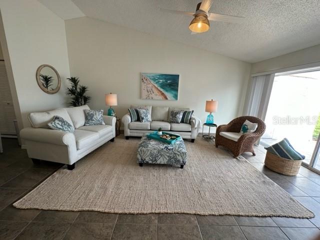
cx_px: 160
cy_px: 120
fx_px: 129
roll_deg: -3.1
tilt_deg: -13.2
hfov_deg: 102.1
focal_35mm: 14
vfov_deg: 85.7
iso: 64
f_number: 2.2
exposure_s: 1/120
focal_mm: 2.22
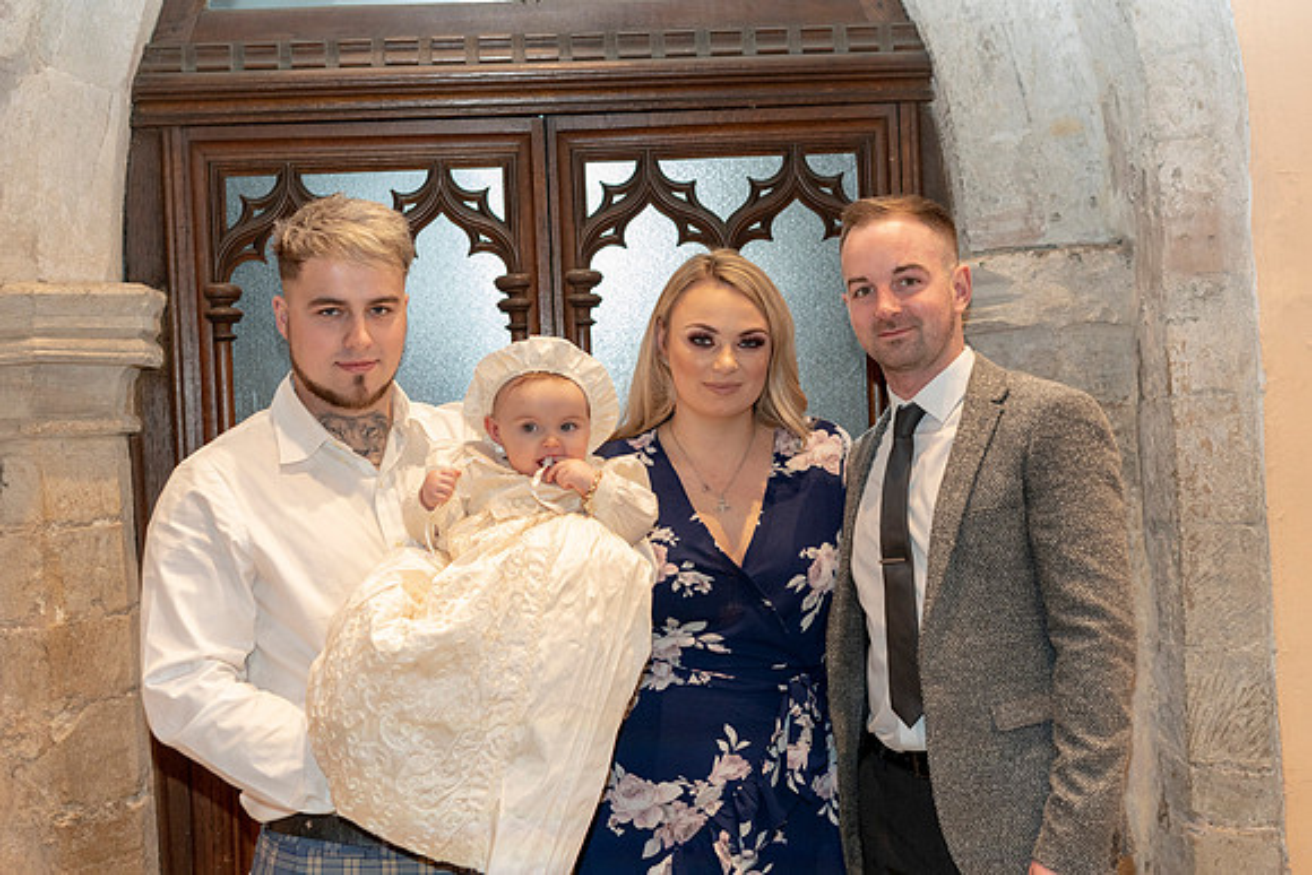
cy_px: 438
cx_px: 656
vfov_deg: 24.6
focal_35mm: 55
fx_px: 2005
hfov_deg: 36.2
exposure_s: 1/160
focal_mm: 55
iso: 3200
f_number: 4
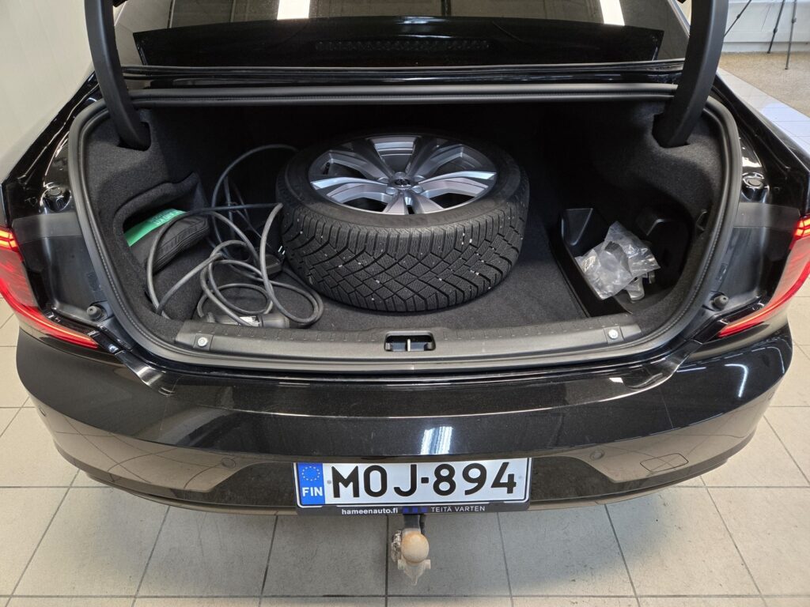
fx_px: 538
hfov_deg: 73.9
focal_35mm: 23
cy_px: 304
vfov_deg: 58.9
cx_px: 405
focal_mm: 5.4
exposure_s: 1/100
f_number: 1.8
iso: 250
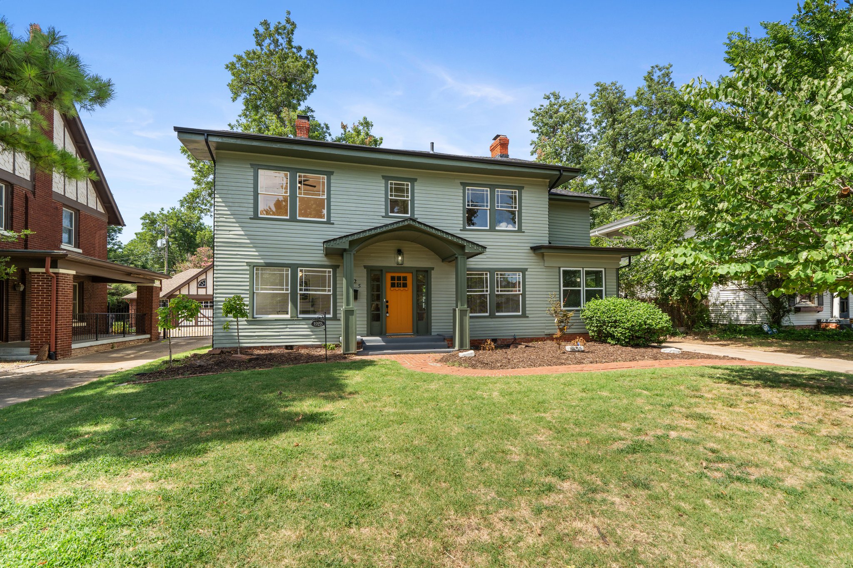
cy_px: 284
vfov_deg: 73.7
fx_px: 379
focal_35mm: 16
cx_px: 426
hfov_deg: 96.7
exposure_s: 1/200
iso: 200
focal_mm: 16
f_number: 8
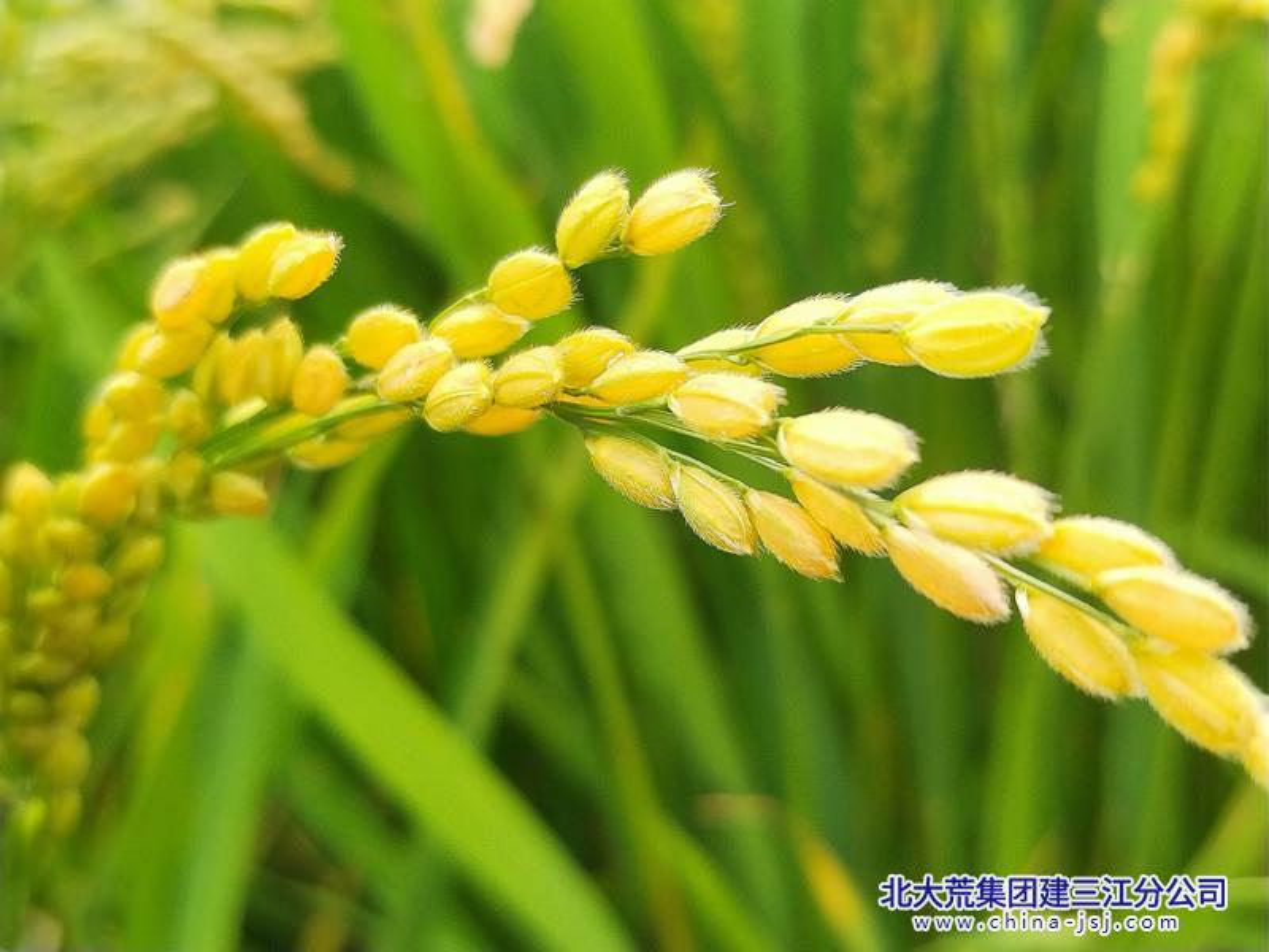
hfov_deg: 47.9
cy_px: 476
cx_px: 634
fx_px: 1430
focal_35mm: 39
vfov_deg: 36.8
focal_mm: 4.75
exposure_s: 1/183
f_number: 1.8
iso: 100
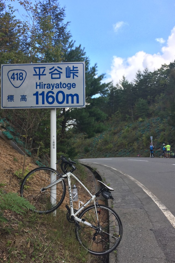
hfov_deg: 41.1
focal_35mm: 32
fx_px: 233
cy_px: 131
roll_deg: +0.1
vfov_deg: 58.7
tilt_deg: +3.8
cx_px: 85
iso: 32
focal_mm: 4.15
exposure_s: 1/557
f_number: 2.2
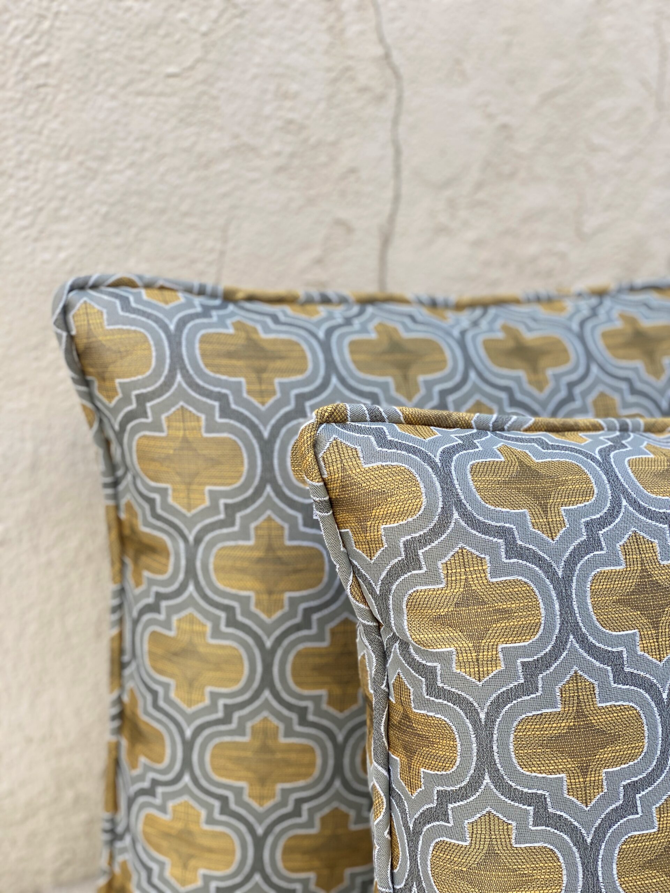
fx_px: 1342
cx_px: 335
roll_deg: -4.9
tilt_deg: -20.7
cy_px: 446
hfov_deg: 28.0
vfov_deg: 36.8
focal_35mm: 52
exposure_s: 1/179
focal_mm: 6
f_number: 2
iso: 20
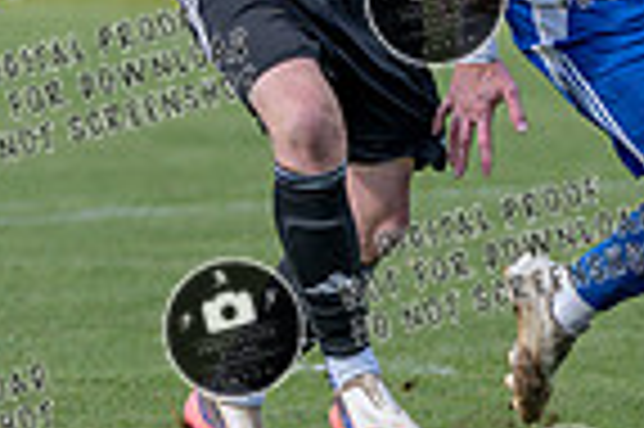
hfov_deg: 2.7
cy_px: 148
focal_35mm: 757
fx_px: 13526
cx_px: 956
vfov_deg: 1.8
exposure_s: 1/1600
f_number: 3.5
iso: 200
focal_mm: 160
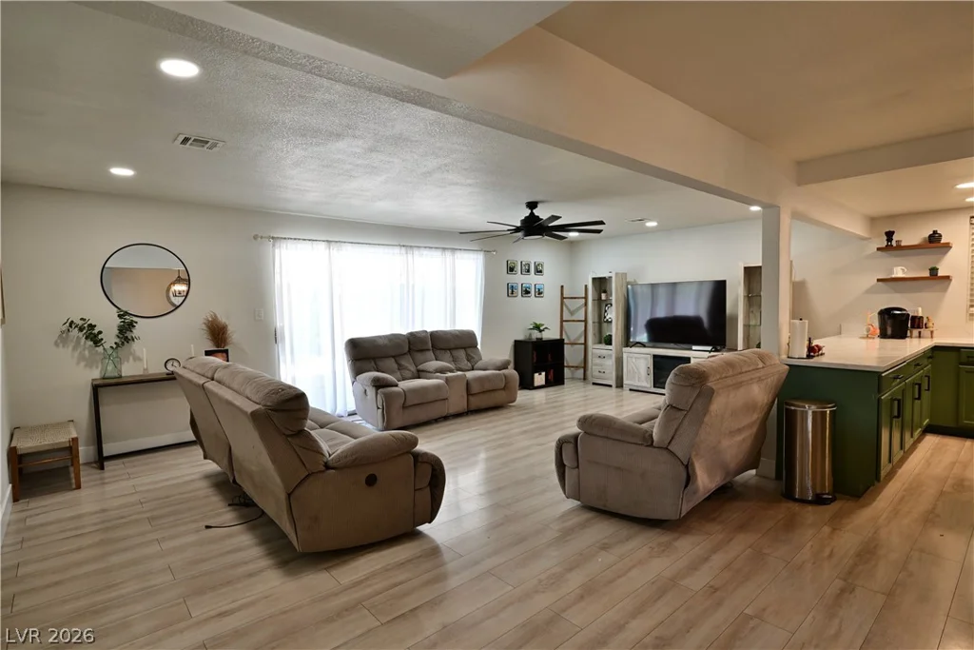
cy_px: 325
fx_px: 487
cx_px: 487
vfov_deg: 67.4
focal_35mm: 18
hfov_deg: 90.0
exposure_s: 1/60
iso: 800
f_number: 5.6
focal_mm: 18
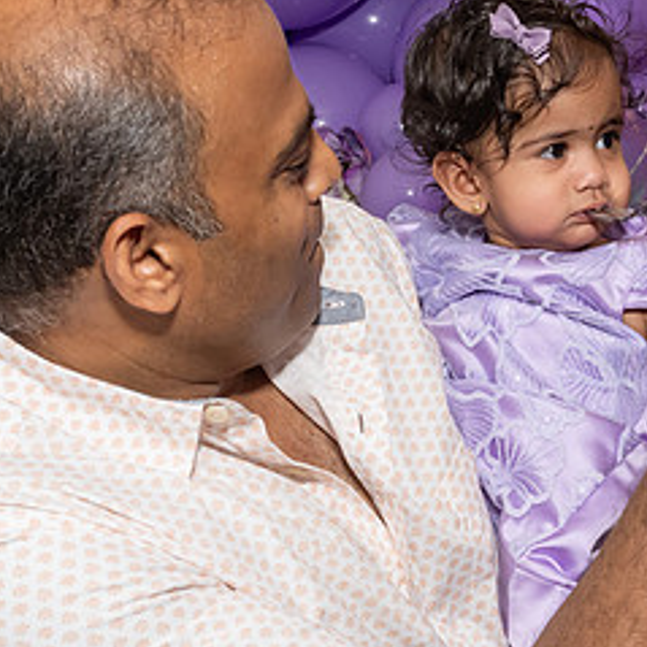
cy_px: 372
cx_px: 476
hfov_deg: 22.6
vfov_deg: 22.7
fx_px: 1607
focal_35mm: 76
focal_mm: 22
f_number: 9
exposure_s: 1/250
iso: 800
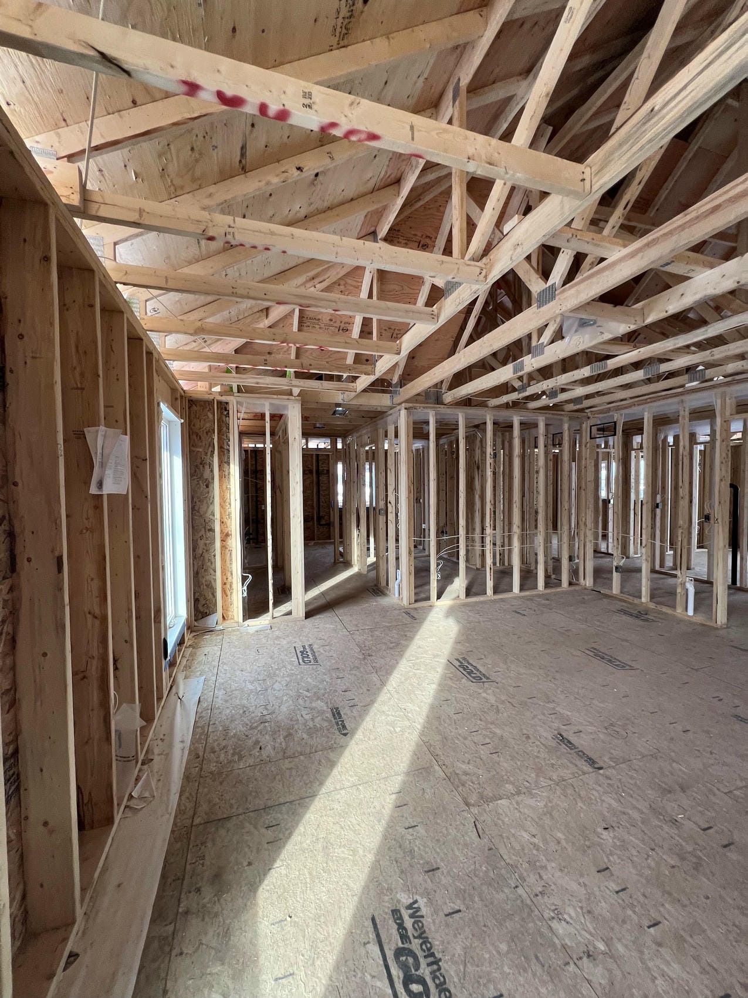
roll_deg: -0.6
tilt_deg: -0.1
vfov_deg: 106.2
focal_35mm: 13
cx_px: 374
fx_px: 375
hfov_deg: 89.9
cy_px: 499
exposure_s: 1/99
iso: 100
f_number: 1.8
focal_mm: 1.57
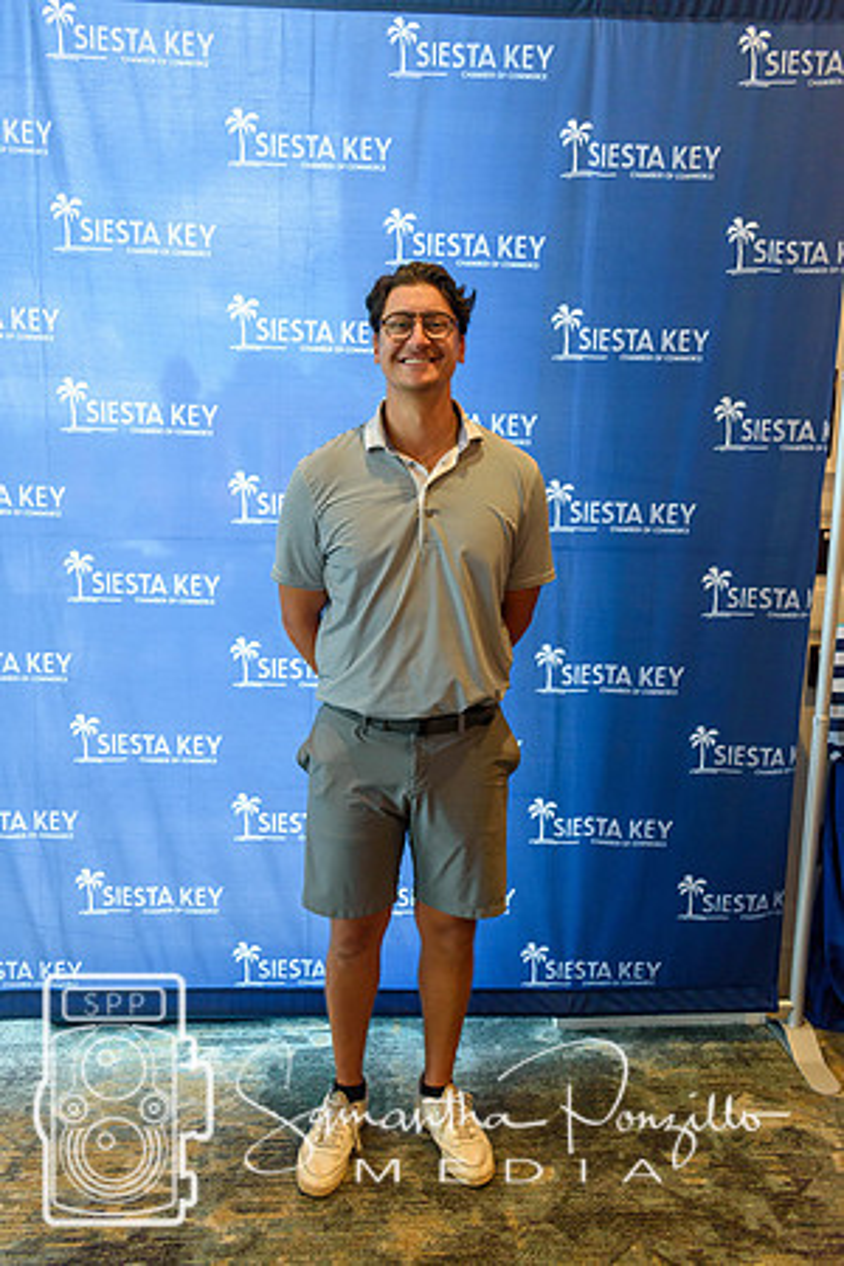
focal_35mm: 27
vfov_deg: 67.4
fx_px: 949
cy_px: 633
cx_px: 422
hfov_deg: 47.9
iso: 800
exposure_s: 1/60
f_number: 4
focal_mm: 18
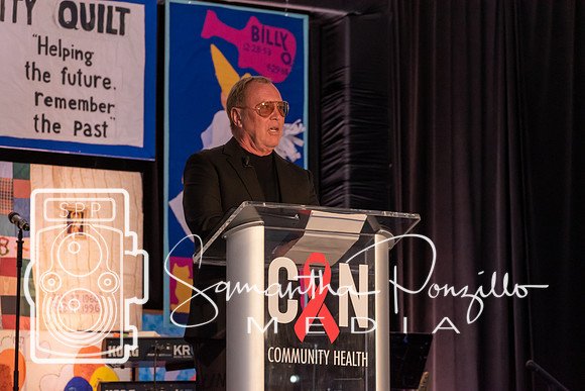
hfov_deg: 14.4
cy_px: 196
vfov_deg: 9.6
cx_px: 292
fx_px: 2316
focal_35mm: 142
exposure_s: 1/60
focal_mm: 95
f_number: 4.8
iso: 2800
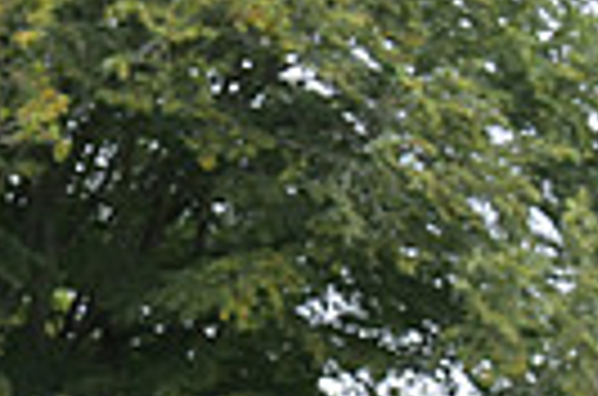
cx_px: 40
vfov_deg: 3.0
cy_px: 866
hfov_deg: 4.5
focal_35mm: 455
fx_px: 7540
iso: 2000
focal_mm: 104
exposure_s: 1/1250
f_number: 5.6
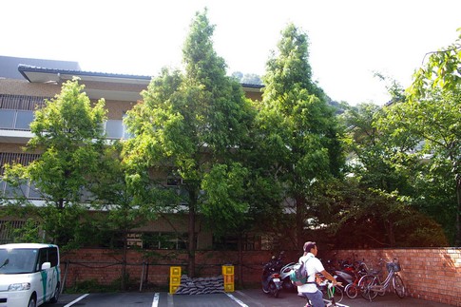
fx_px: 346
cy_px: 154
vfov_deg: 47.9
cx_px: 230
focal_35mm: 27
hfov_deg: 67.4
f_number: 5.6
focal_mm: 18
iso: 200
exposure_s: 1/125
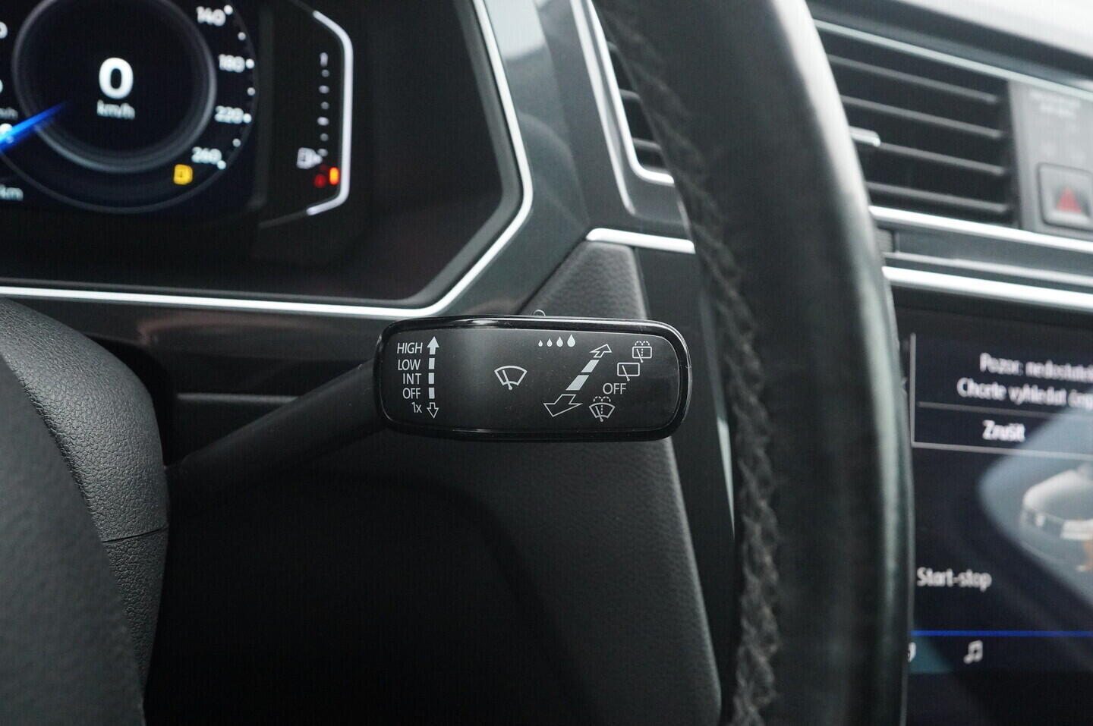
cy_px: 363
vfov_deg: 36.8
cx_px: 546
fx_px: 1092
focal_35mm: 36
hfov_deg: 53.2
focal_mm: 24
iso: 6400
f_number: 5.6
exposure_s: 1/250
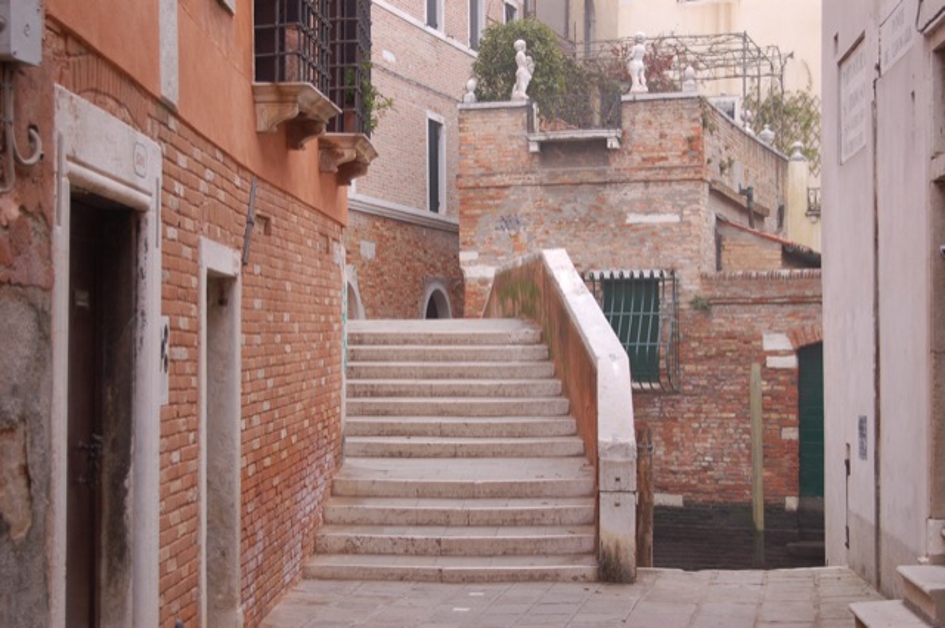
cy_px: 314
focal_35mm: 68
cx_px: 472
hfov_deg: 29.9
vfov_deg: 20.1
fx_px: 1770
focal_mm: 45
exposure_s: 1/125
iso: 400
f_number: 5.6
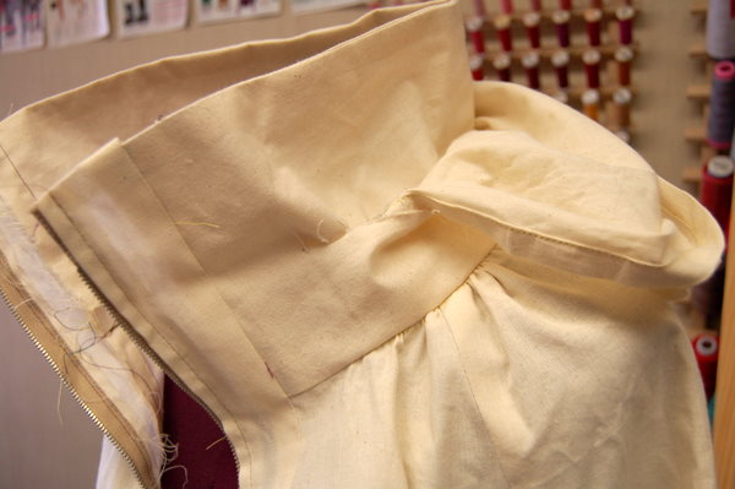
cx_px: 368
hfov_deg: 57.3
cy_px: 244
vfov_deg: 39.9
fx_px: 673
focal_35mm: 33
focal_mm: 22
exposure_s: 1/80
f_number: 4.5
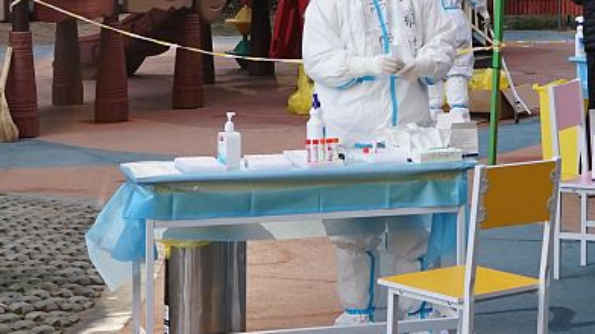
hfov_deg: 16.9
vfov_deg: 9.8
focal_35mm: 122
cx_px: 683
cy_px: -71
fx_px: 1924
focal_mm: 38
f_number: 6.3
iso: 800
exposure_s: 1/400
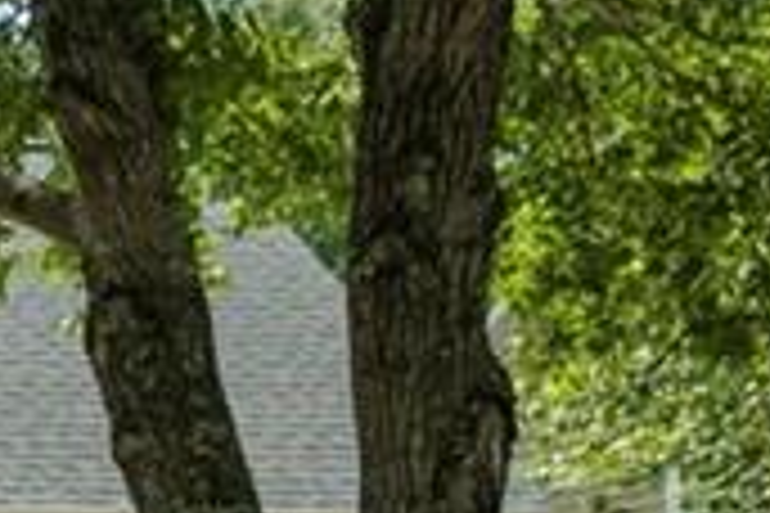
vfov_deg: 14.0
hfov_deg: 15.0
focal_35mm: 96
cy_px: 560
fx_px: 2053
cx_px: -964
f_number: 8
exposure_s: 1/350
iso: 100
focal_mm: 16
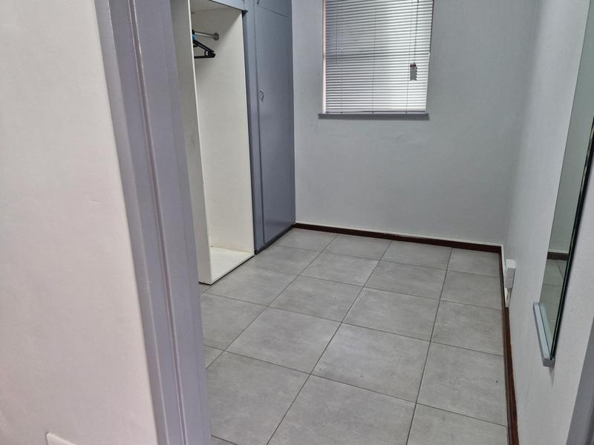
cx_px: 297
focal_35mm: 23
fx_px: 395
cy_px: 222
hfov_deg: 73.9
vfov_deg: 58.9
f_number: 1.8
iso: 160
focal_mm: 5.54
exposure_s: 1/100
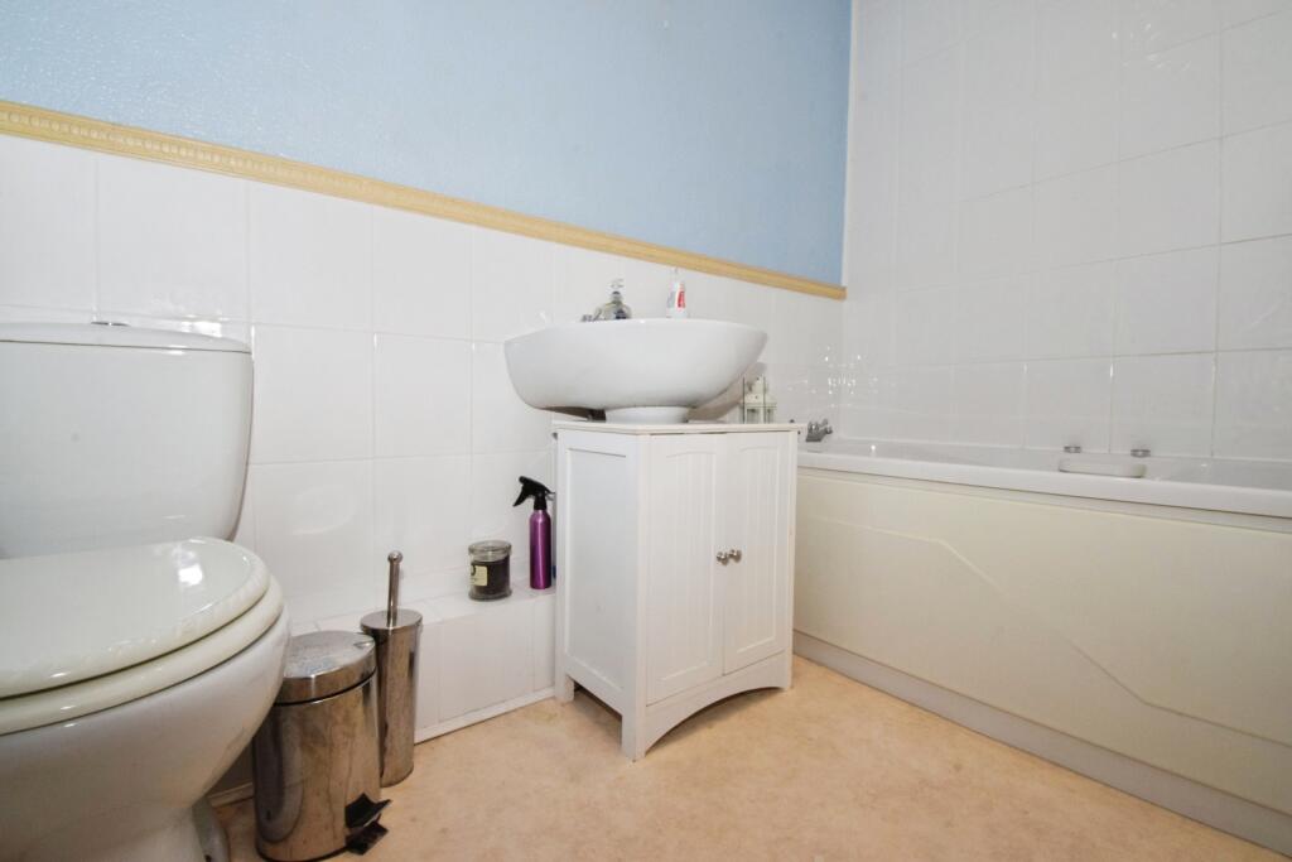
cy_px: 431
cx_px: 646
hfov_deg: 100.4
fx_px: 538
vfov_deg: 77.3
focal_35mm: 15
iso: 1000
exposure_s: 1/60
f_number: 18
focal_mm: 10
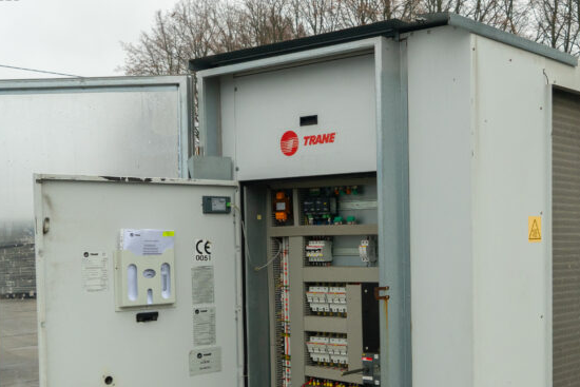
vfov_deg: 24.8
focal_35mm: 54
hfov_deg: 36.3
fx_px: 870
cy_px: 284
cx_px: 410
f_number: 8
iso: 1000
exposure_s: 1/125
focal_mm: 29
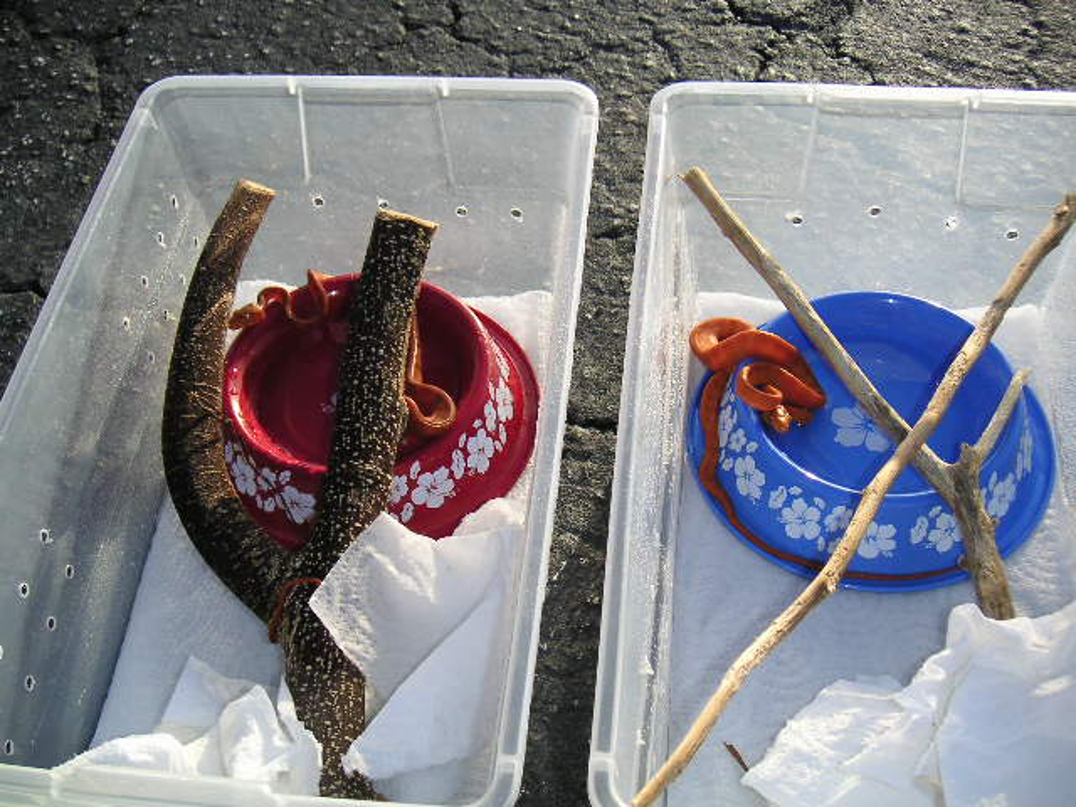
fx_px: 1368
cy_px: 404
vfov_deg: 32.9
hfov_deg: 42.9
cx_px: 538
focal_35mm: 44
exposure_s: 1/350
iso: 50
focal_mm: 6.8
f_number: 2.9
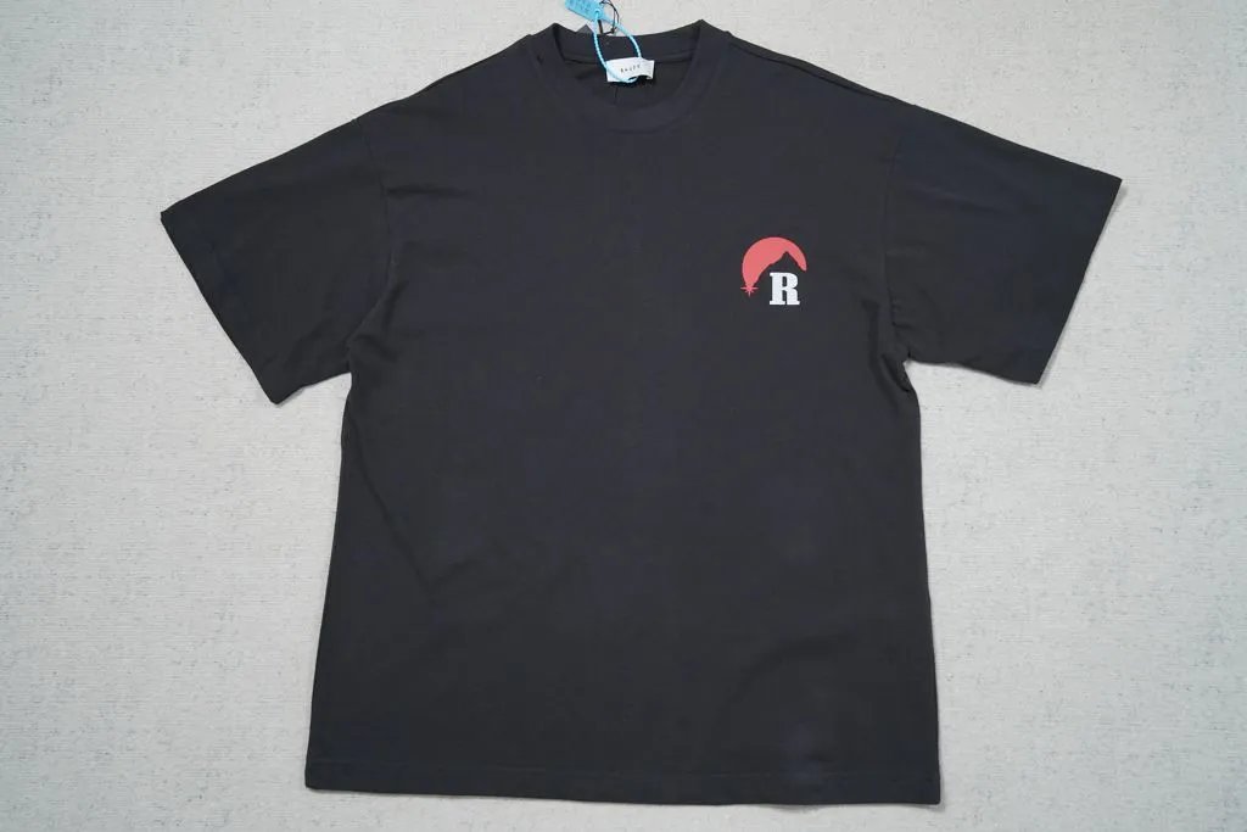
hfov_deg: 54.4
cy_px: 416
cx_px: 624
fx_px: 1212
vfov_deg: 37.9
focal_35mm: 35
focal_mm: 35
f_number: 10
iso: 1600
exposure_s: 1/100
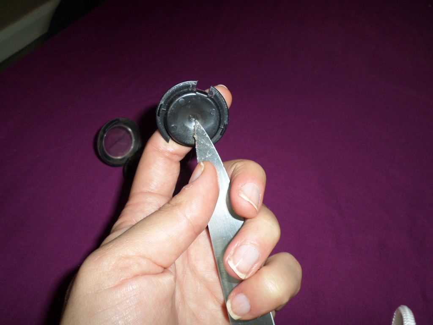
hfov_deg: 69.4
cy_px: 162
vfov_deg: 54.9
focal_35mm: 25
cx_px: 216
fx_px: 313
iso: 100
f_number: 9.2
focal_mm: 4.5
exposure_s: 1/30
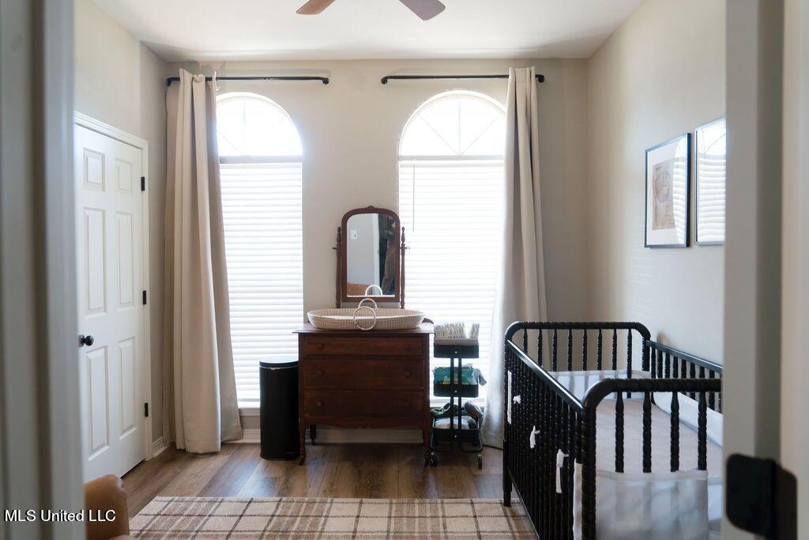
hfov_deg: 72.8
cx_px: 404
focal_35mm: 24
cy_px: 270
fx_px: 548
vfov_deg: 52.4
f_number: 4
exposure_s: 1/30
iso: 500
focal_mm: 24
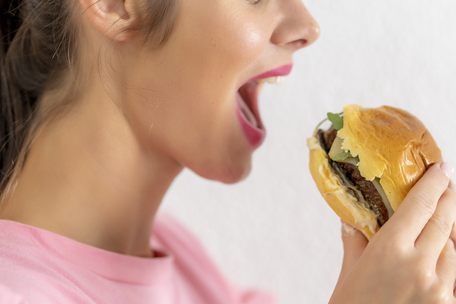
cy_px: 159
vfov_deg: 17.5
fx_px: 988
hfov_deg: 25.7
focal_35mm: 78
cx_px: 333
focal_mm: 50
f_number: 1.4
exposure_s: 1/400
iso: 400
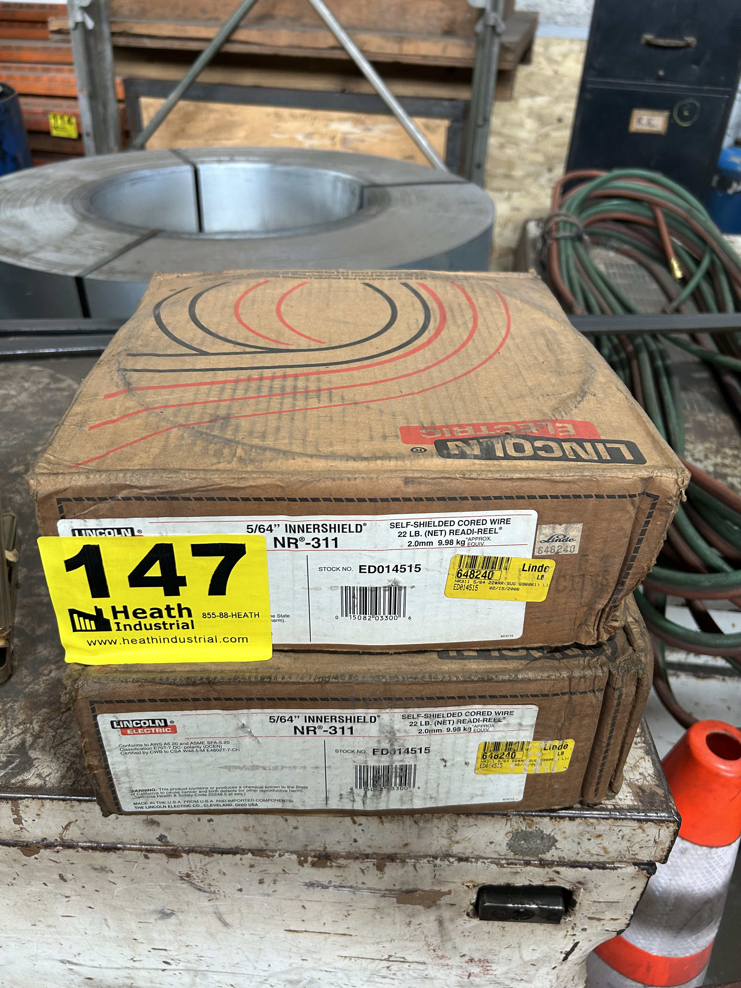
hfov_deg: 53.1
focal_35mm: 26
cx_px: 370
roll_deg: -3.2
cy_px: 494
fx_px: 742
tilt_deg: -36.0
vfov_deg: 67.3
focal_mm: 5.7
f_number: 1.5
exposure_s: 1/74
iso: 125
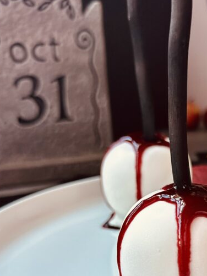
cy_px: 223
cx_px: 186
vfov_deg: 37.5
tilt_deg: -20.5
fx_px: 391
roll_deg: +1.2
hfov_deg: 28.5
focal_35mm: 49
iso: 160
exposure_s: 1/121
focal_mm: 6.86
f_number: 1.78
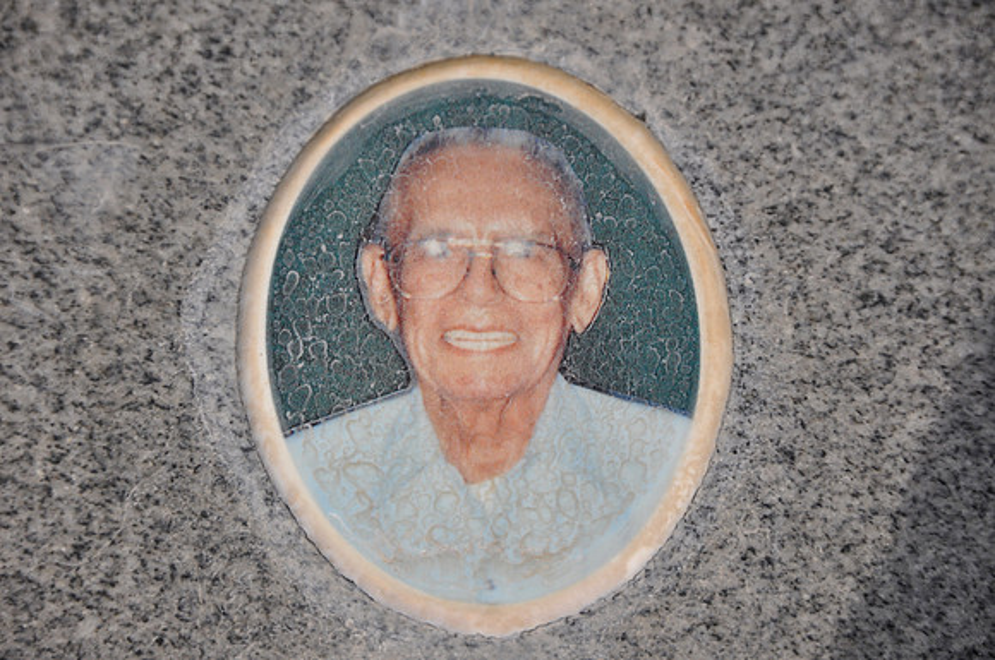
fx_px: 4057
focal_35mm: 147
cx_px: 498
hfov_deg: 14.0
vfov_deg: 9.3
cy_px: 330
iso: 200
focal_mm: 98
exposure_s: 1/160
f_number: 6.3
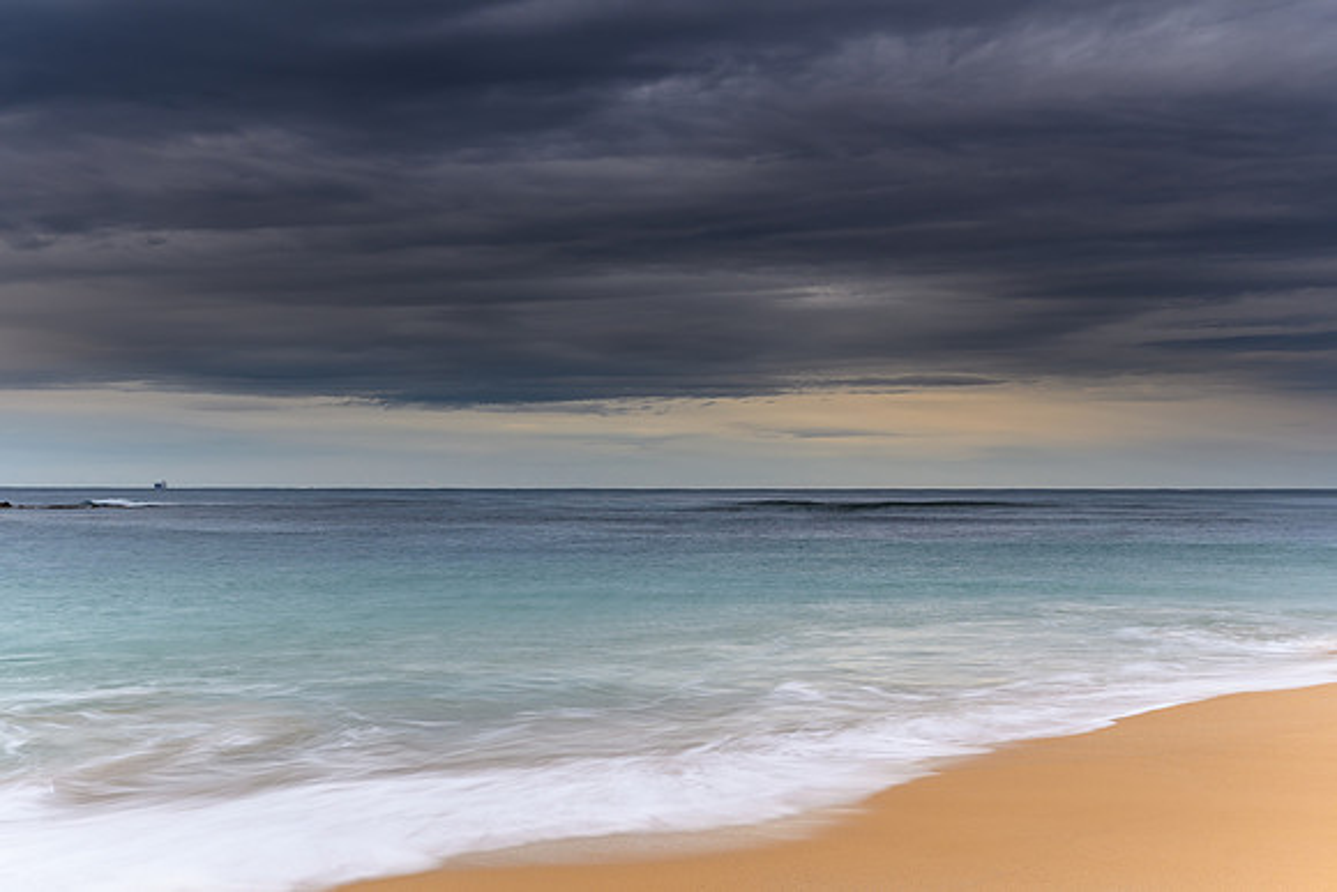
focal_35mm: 48
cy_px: 446
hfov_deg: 41.0
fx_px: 1789
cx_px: 668
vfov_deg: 28.0
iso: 100
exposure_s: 1
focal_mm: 32
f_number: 8
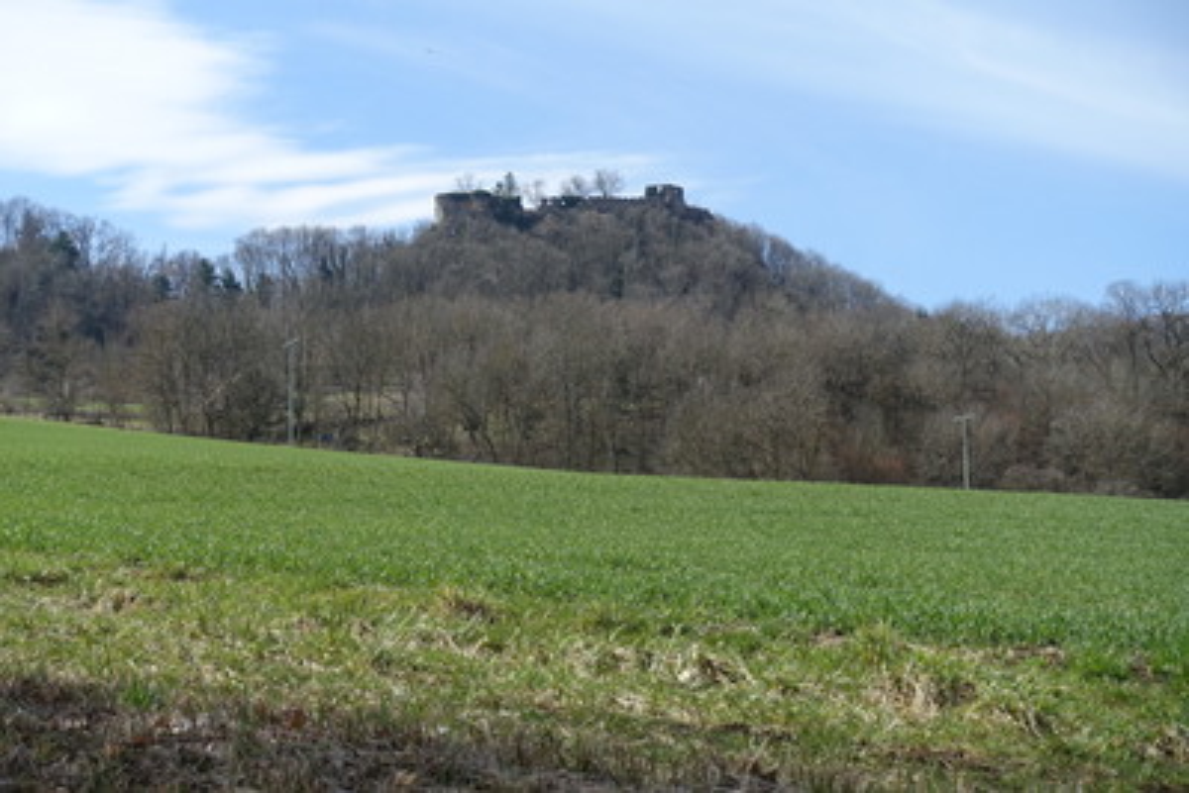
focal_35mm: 70
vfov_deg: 19.5
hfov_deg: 28.8
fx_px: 2313
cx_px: 594
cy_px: 396
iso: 125
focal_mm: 25.7
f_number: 5.6
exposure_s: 1/400
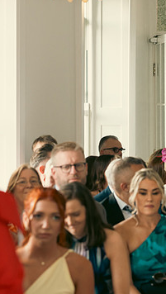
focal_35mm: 179
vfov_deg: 12.0
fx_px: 1397
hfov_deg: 6.8
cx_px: 197
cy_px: 138
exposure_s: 1/160
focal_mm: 70
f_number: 3.5
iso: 500
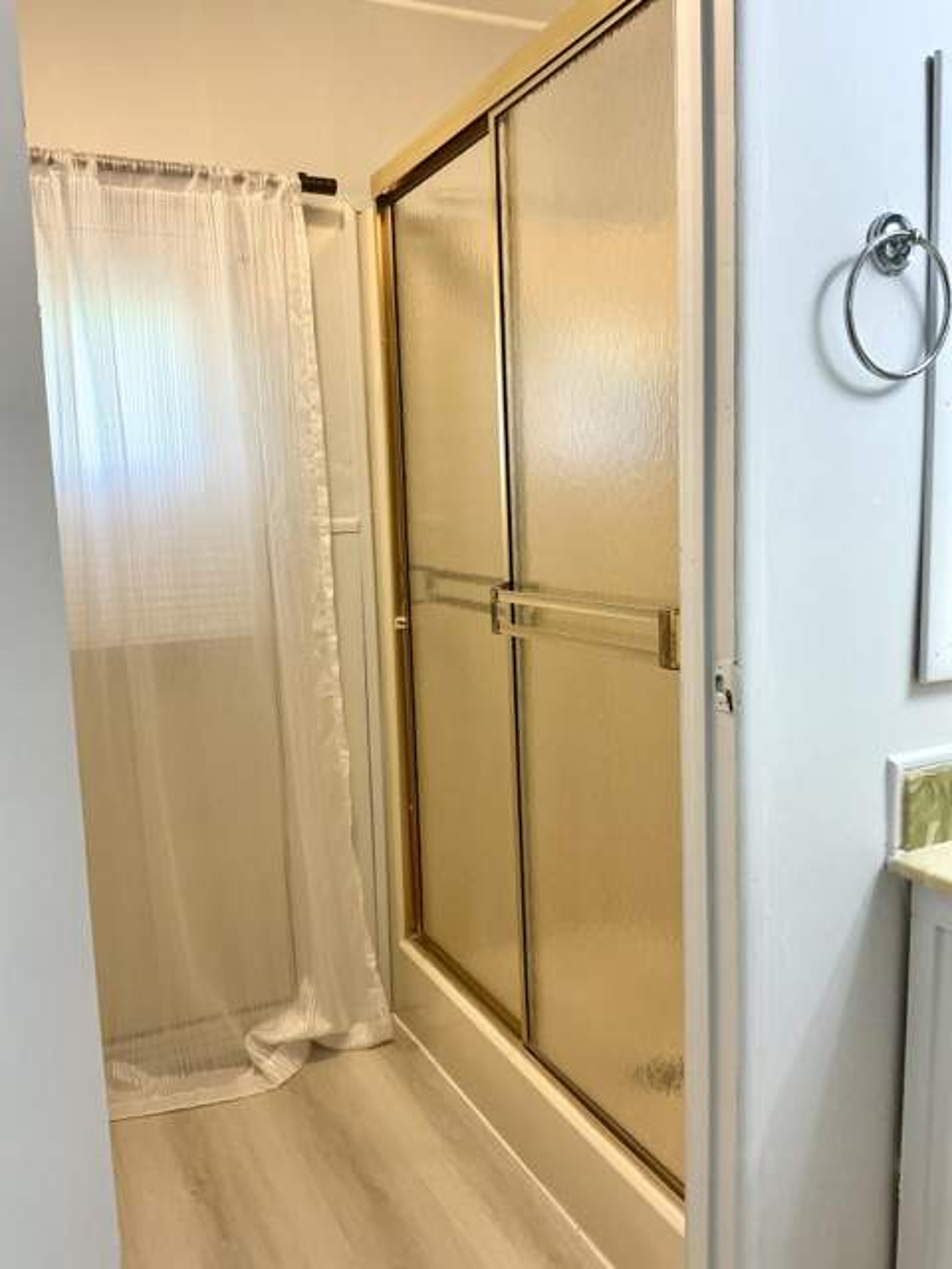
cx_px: 476
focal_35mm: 29
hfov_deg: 48.2
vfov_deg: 61.7
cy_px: 634
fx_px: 1063
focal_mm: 3
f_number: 1.8
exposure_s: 1/60
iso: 64
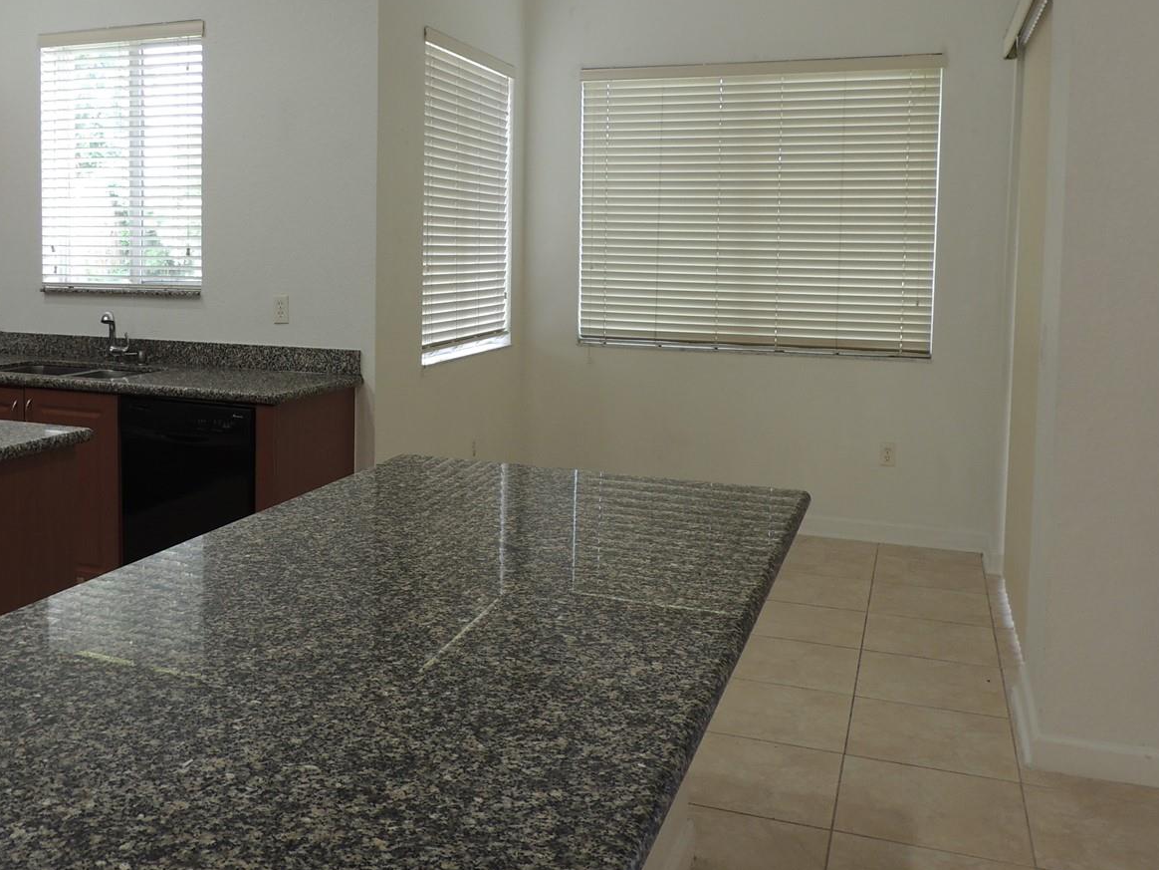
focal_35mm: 33
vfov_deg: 42.6
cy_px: 316
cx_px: 456
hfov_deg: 54.9
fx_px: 1105
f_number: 3
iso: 100
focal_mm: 4.3
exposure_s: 1/30
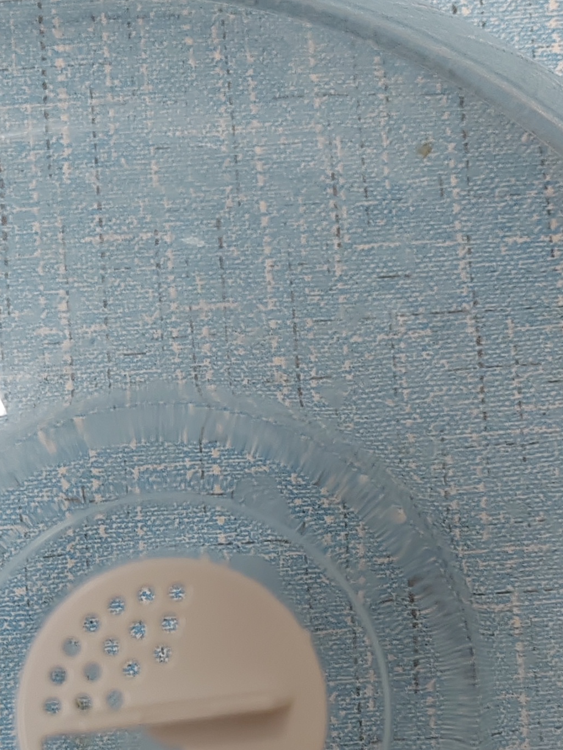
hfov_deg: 18.0
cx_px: 78
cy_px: 572
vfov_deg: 23.8
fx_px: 1756
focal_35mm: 81
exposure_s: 1/100
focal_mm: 5.52
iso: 400
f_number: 1.9
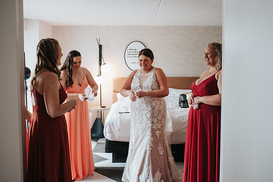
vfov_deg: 35.0
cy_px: 85
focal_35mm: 38
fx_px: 289
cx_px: 146
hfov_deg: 50.5
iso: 1000
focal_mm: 35
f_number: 3.2
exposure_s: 1/250
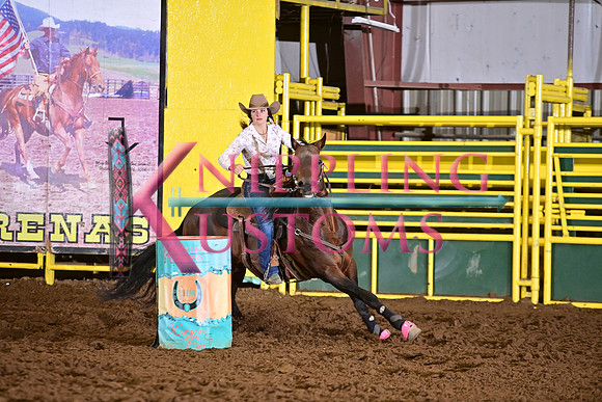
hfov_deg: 10.3
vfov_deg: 6.9
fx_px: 3345
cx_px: 301
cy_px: 201
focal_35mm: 200
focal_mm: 200
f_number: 3.2
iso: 1250
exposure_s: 1/200
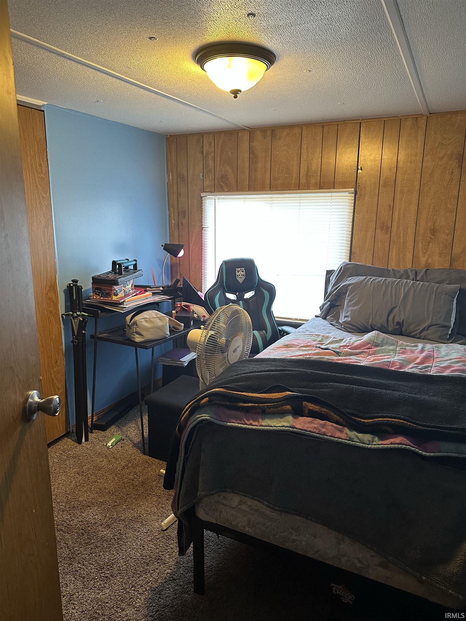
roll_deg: -0.8
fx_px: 431
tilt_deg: -12.4
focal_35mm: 24
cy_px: 310
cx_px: 233
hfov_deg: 56.8
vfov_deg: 71.6
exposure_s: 1/60
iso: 320
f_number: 1.78
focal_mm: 6.86
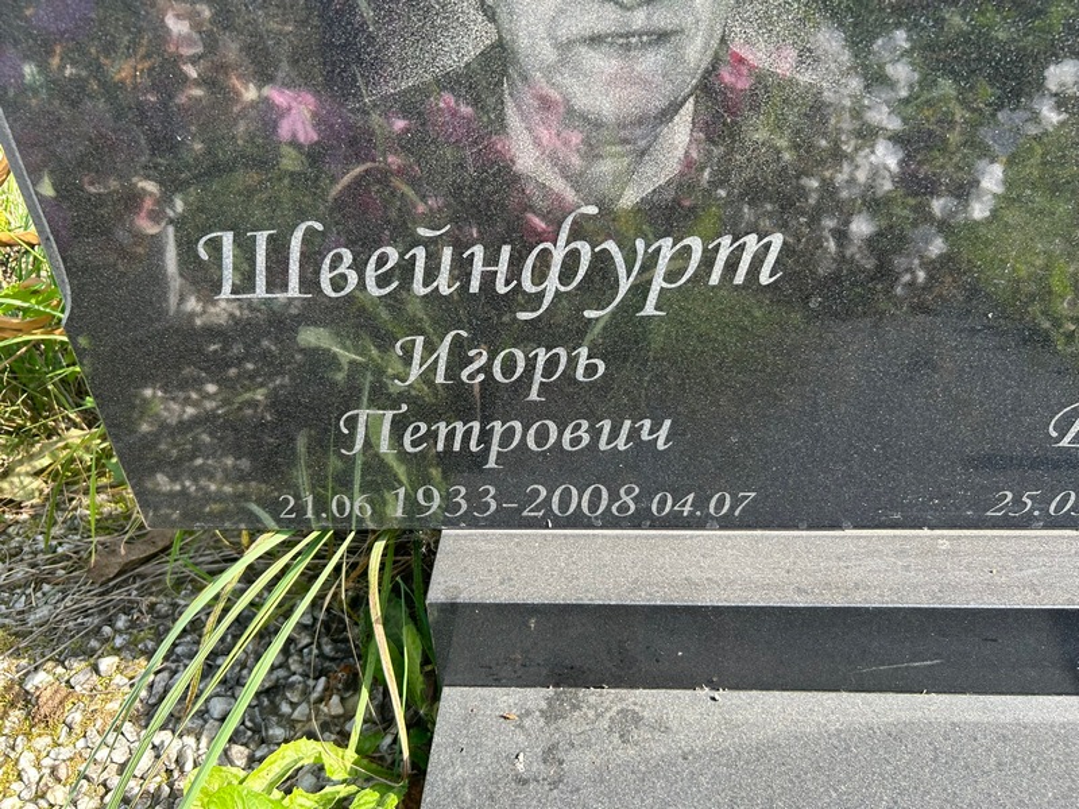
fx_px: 810
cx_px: 540
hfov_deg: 67.3
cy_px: 404
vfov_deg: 53.1
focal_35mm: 26
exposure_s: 1/493
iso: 50
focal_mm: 5.7
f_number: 1.5
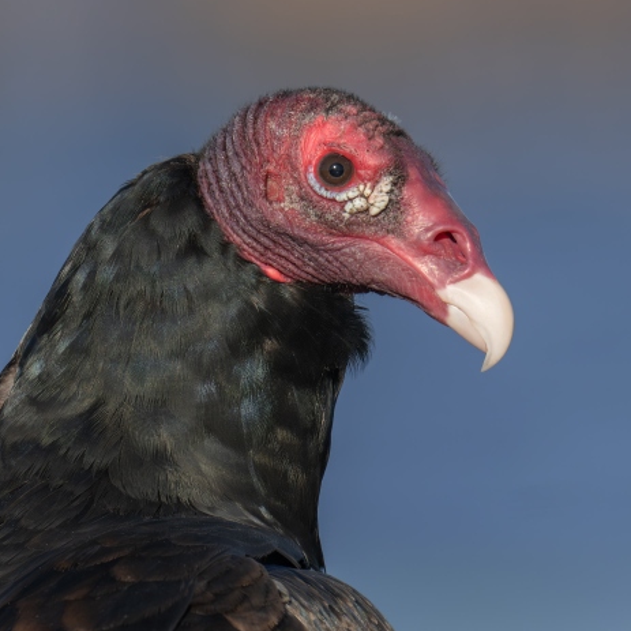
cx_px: 403
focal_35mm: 1761
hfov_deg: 1.0
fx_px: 36318
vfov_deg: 1.0
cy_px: 329
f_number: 13
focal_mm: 1200
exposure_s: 1/1000
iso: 1600
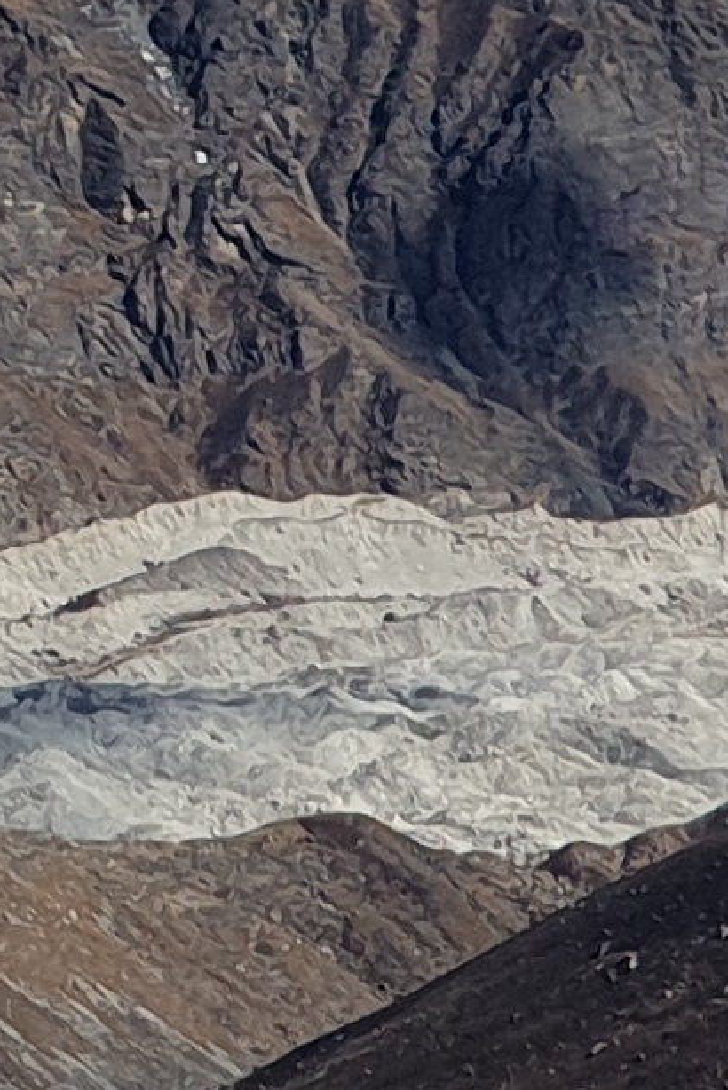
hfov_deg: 3.8
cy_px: -499
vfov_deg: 5.7
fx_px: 10755
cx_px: -1316
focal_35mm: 355
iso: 25
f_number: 2.4
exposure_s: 1/1437
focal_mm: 6
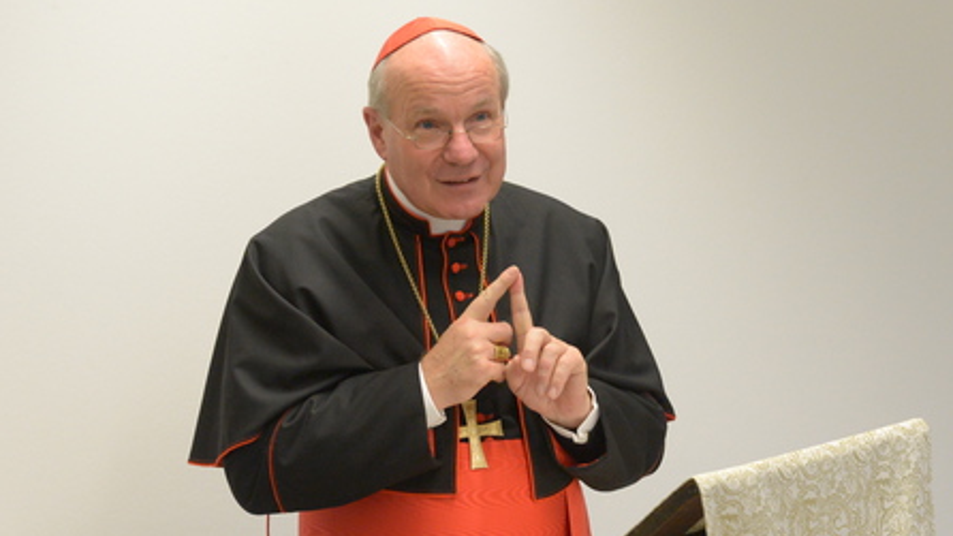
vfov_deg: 16.3
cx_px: 476
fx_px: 1870
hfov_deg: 28.6
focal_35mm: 74
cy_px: 299
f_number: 5.6
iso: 6400
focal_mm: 70
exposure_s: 1/100
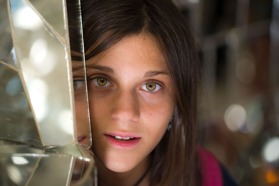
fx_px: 698
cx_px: 140
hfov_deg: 22.6
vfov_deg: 15.2
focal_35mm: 90
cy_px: 93
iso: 500
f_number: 3.2
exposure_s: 1/400
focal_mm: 90
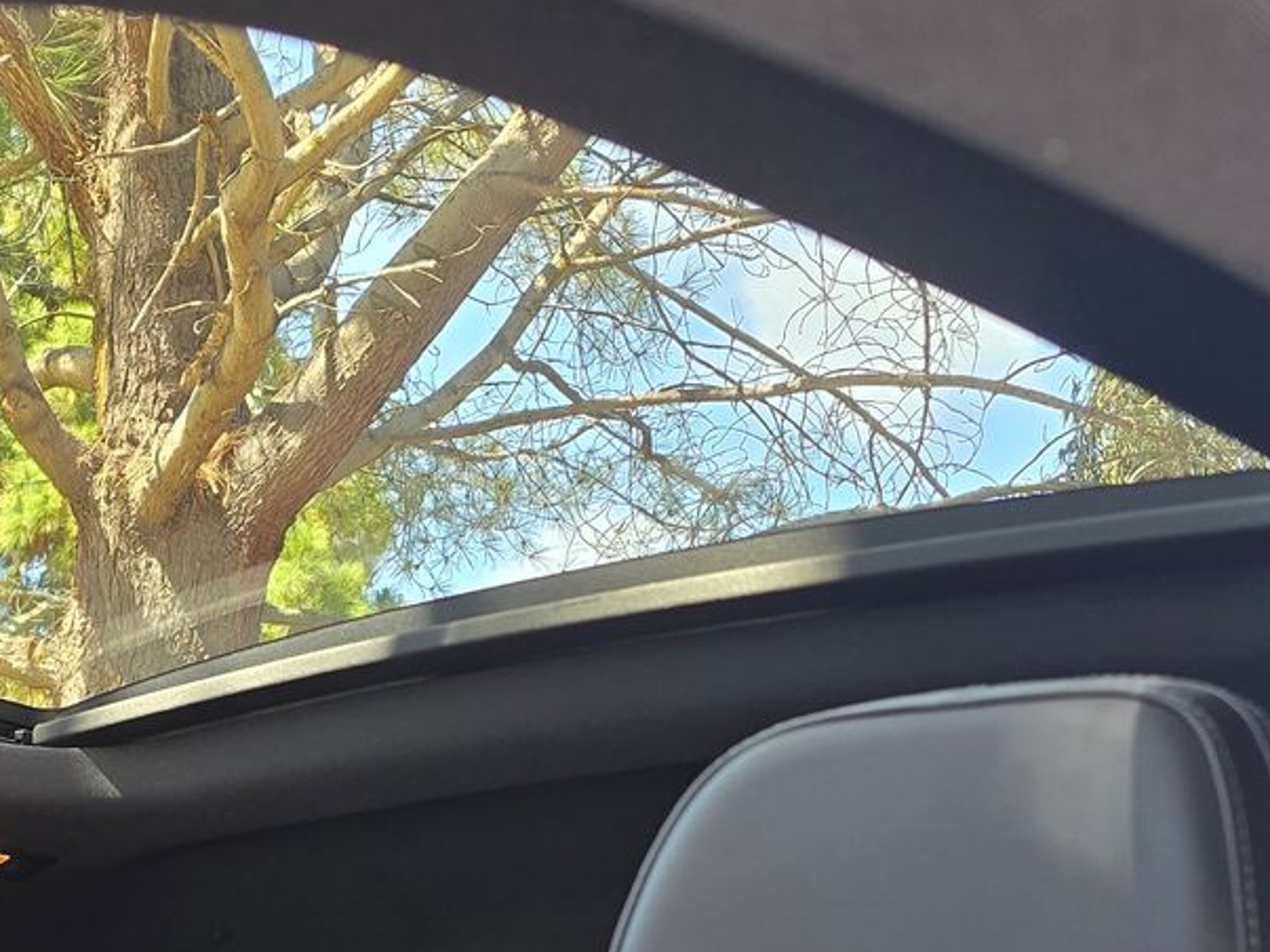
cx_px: 88
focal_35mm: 61
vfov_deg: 22.7
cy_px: 1034
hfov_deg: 30.1
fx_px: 2238
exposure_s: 1/50
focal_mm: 6.3
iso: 125
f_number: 1.7
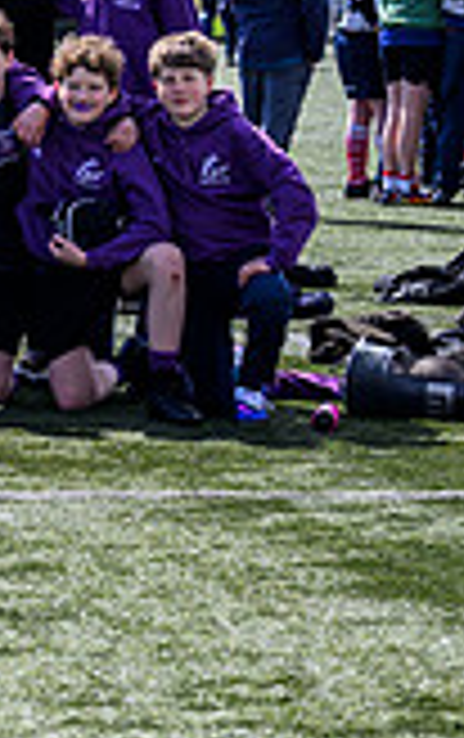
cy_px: -37
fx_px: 5484
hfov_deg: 4.7
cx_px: -746
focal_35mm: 272
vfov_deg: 7.7
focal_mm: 70
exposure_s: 1/2000
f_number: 4
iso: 500
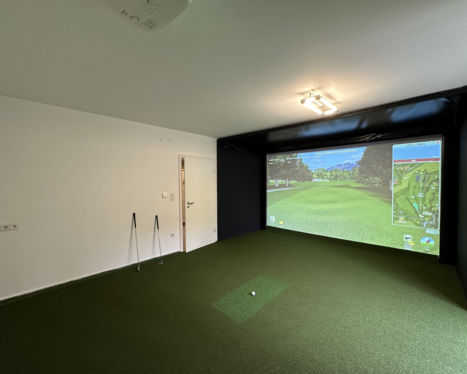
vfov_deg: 84.0
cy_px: 186
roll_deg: +0.5
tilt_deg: -1.7
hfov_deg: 96.8
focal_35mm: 15
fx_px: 207
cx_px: 240
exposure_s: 1/66
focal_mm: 2.22
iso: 320
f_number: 2.2
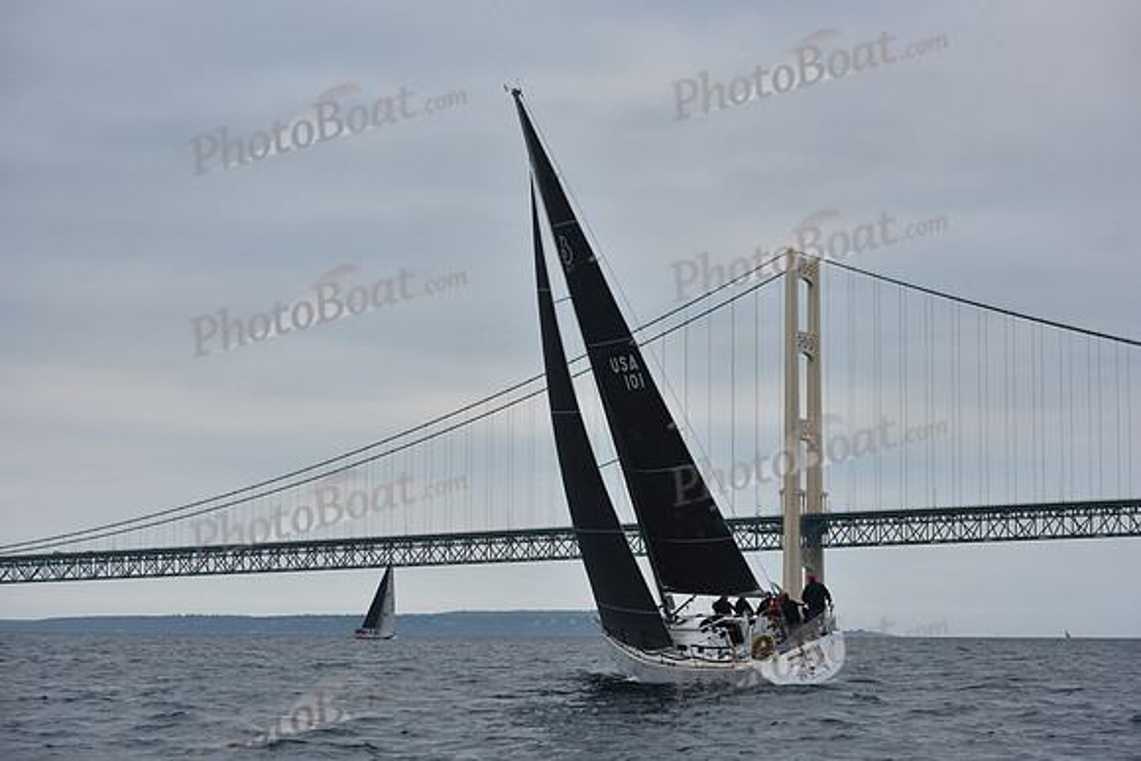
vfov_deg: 19.5
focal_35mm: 70
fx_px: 2219
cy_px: 380
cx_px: 570
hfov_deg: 28.8
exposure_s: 1/800
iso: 400
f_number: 6.3
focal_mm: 70
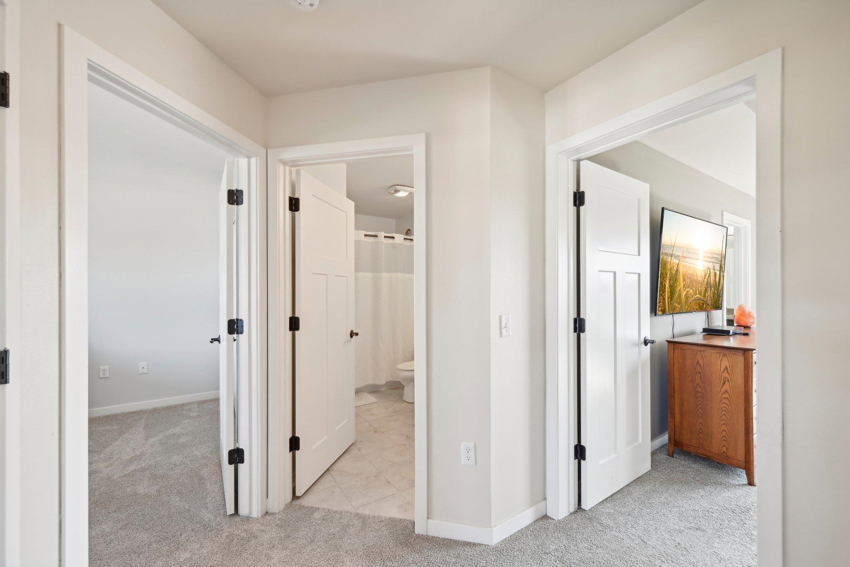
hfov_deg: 104.3
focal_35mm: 14
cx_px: 425
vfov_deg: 81.2
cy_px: 284
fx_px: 331
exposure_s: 1/30
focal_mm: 14
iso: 400
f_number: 8
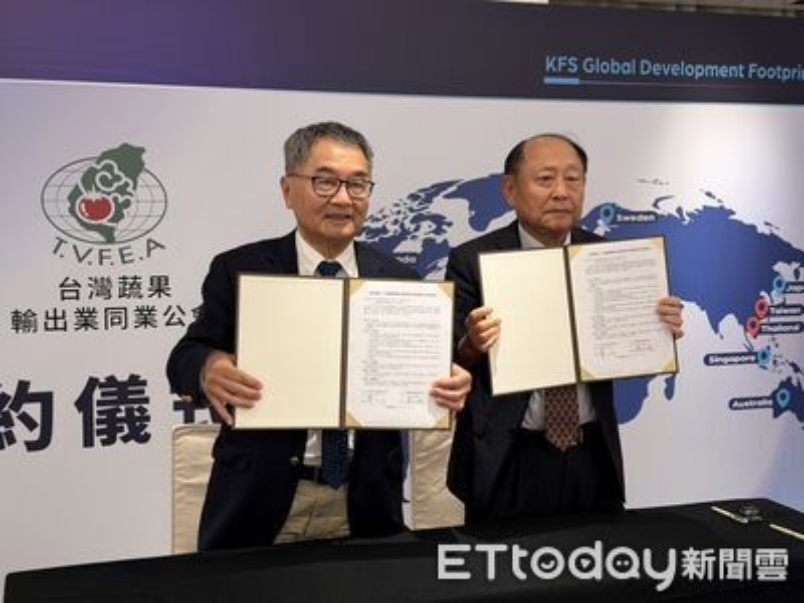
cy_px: 302
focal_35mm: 48
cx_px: 402
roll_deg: +0.2
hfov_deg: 39.7
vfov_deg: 30.3
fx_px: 1115
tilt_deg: -5.0
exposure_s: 1/60
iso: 100
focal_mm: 6.76
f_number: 1.78
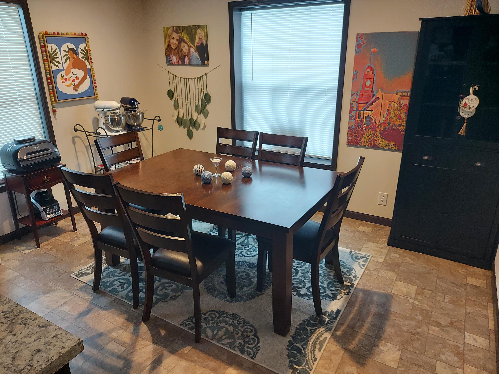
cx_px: 250
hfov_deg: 69.4
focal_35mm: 25
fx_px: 360
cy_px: 187
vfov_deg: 54.9
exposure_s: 1/40
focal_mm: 4.6
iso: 250
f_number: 2
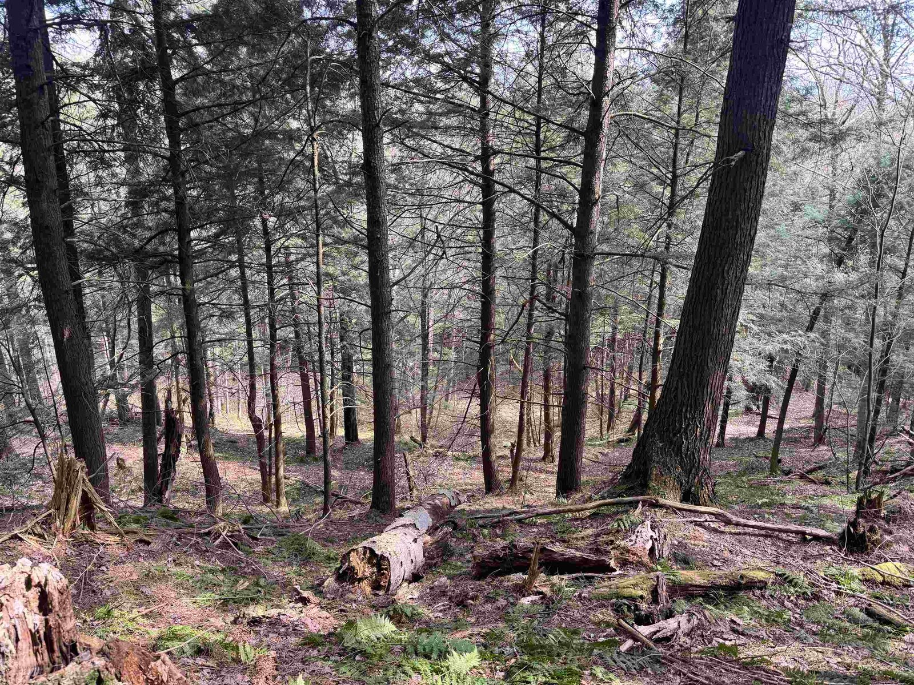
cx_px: 457
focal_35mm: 24
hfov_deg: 71.6
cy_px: 342
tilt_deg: -19.0
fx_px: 634
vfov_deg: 56.8
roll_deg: +0.6
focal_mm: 6.76
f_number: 1.78
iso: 50
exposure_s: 1/122
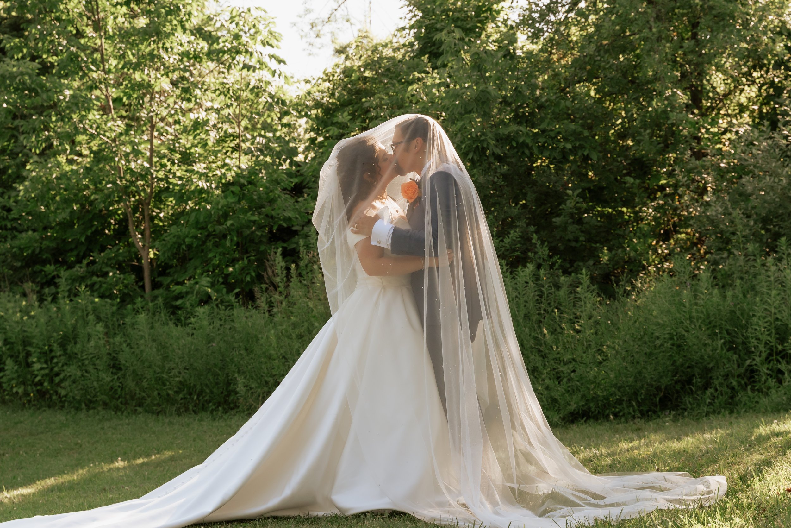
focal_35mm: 64
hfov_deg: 31.2
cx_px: 396
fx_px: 1414
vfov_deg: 21.1
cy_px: 189
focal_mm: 50
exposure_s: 1/1250
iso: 640
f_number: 5
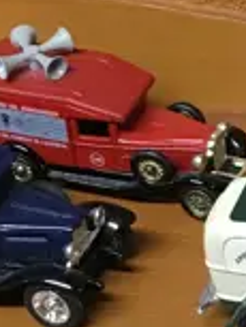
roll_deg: +3.4
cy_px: 233
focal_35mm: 194
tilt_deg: -38.4
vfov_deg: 10.2
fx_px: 1836
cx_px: 353
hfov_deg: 7.5
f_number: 2.2
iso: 125
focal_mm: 4.15
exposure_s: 1/33
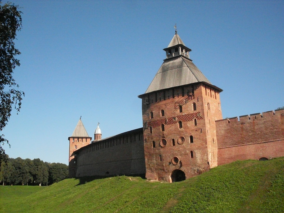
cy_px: 106
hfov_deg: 49.0
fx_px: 312
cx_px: 142
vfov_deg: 37.7
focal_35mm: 38
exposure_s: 1/1000
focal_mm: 6.3
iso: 400
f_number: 8.4
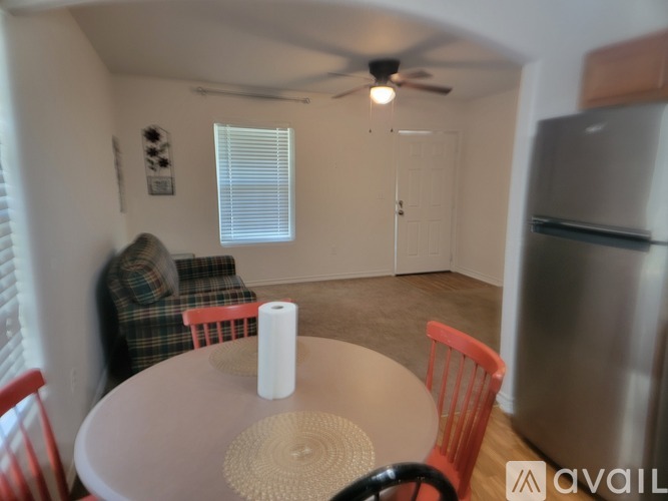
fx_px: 463
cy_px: 250
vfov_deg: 56.8
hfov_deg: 71.6
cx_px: 334
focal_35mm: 24
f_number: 1.8
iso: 250
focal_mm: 6.7
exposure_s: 1/40
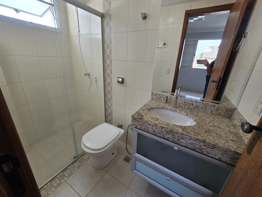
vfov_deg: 89.9
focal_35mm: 13
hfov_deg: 106.2
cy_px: 98
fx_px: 98
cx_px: 131
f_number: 2.2
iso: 64
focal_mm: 2.2
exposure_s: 1/120
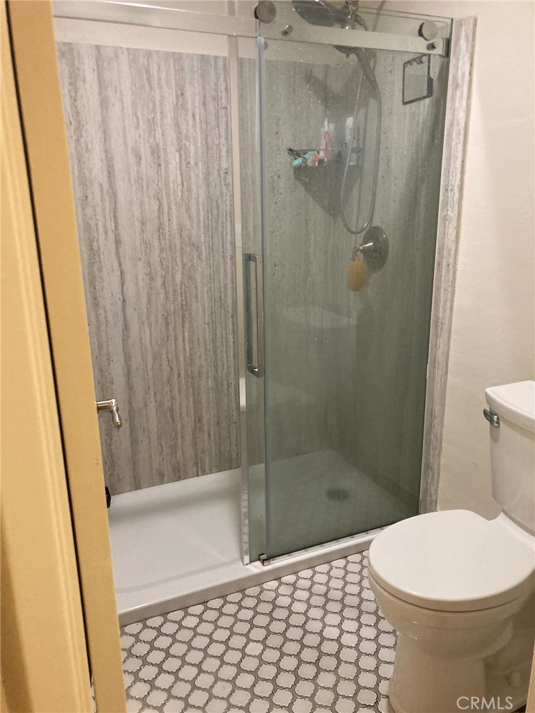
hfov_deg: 49.7
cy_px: 356
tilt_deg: -11.0
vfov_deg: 63.4
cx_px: 268
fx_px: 577
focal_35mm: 28
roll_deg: -0.3
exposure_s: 1/60
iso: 250
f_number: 1.8
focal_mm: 3.99
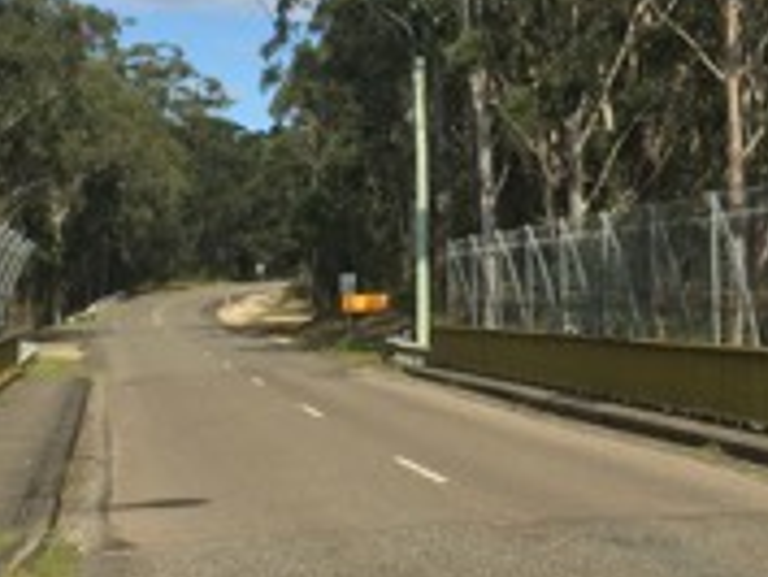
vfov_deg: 17.3
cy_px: 156
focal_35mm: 85
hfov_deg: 22.8
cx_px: 564
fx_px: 1887
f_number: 2.2
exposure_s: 1/1980
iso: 32
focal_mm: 4.15
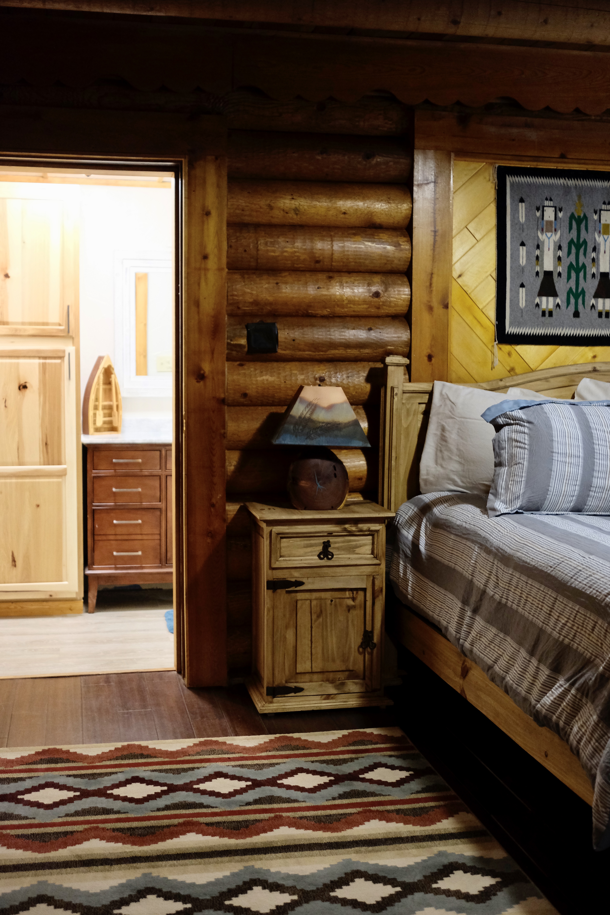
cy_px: 458
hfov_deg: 32.6
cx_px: 305
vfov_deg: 47.4
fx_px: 1042
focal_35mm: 41
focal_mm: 27
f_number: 2.8
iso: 2500
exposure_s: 1/60
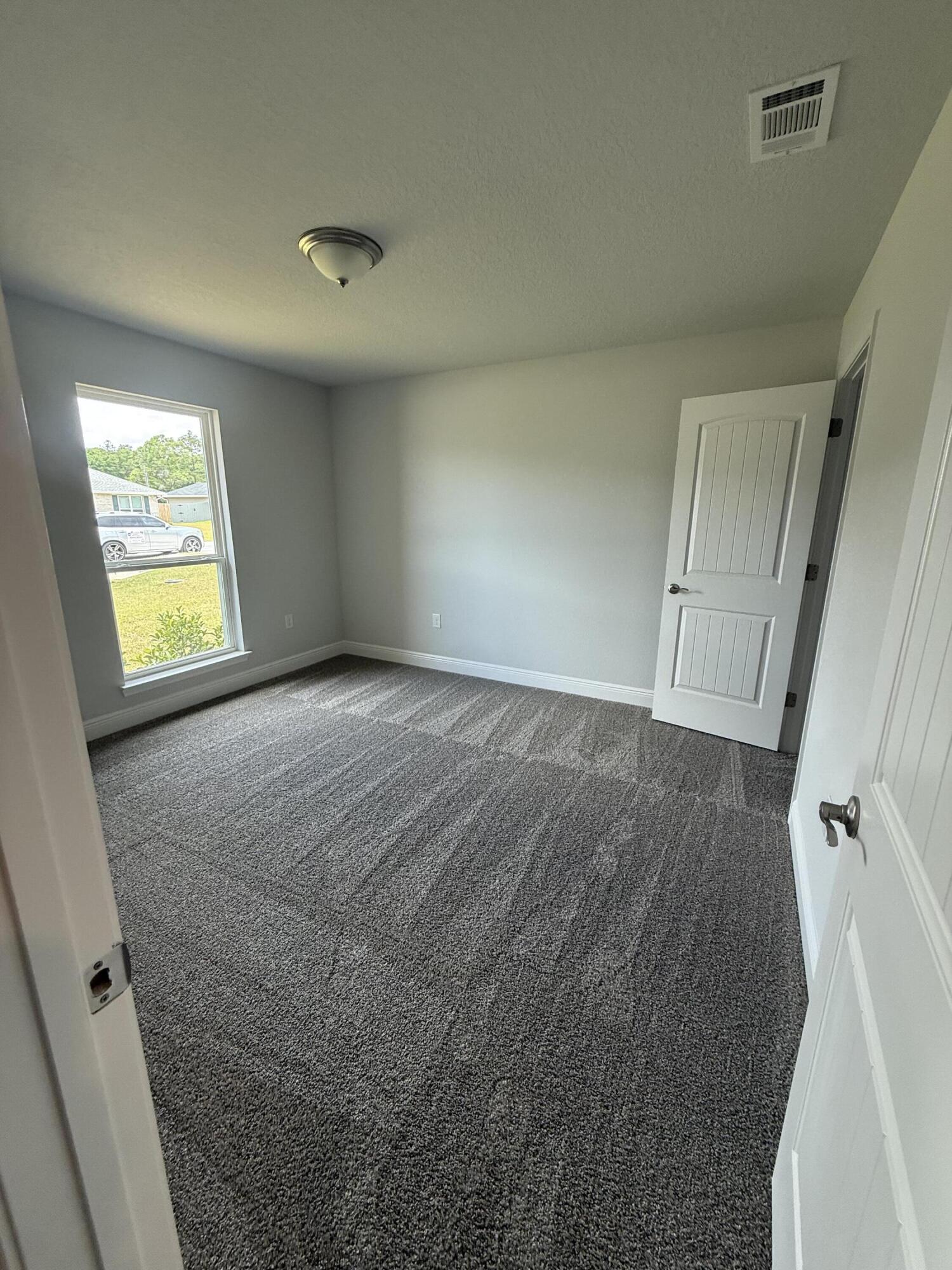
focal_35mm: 14
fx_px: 513
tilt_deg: -11.6
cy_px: 635
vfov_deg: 102.1
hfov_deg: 85.7
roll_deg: -0.7
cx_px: 476
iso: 160
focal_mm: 2.22
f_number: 2.2
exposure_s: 1/120
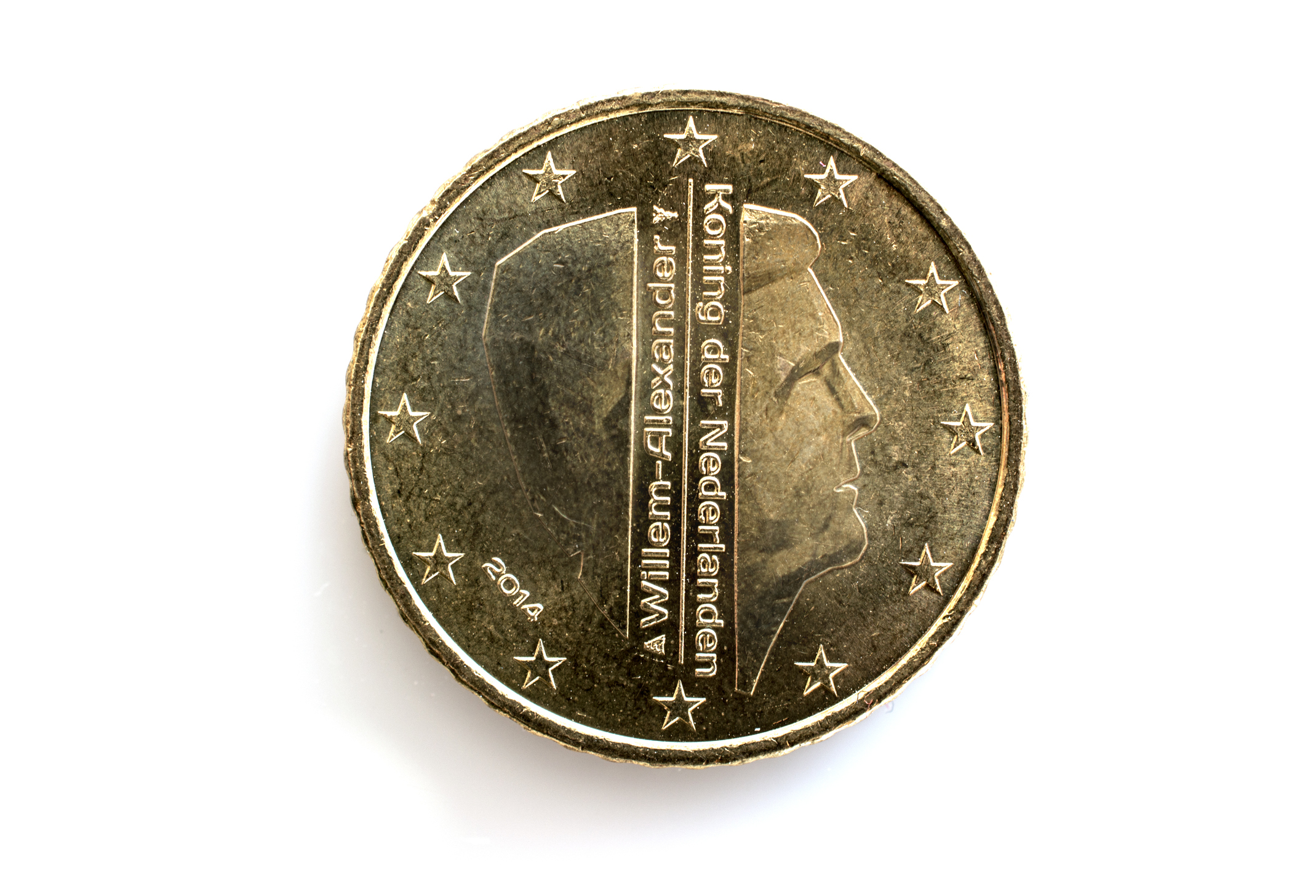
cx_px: 652
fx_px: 2175
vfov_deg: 22.6
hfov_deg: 33.4
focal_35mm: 60
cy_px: 435
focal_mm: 40
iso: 100
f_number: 10
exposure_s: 1/4
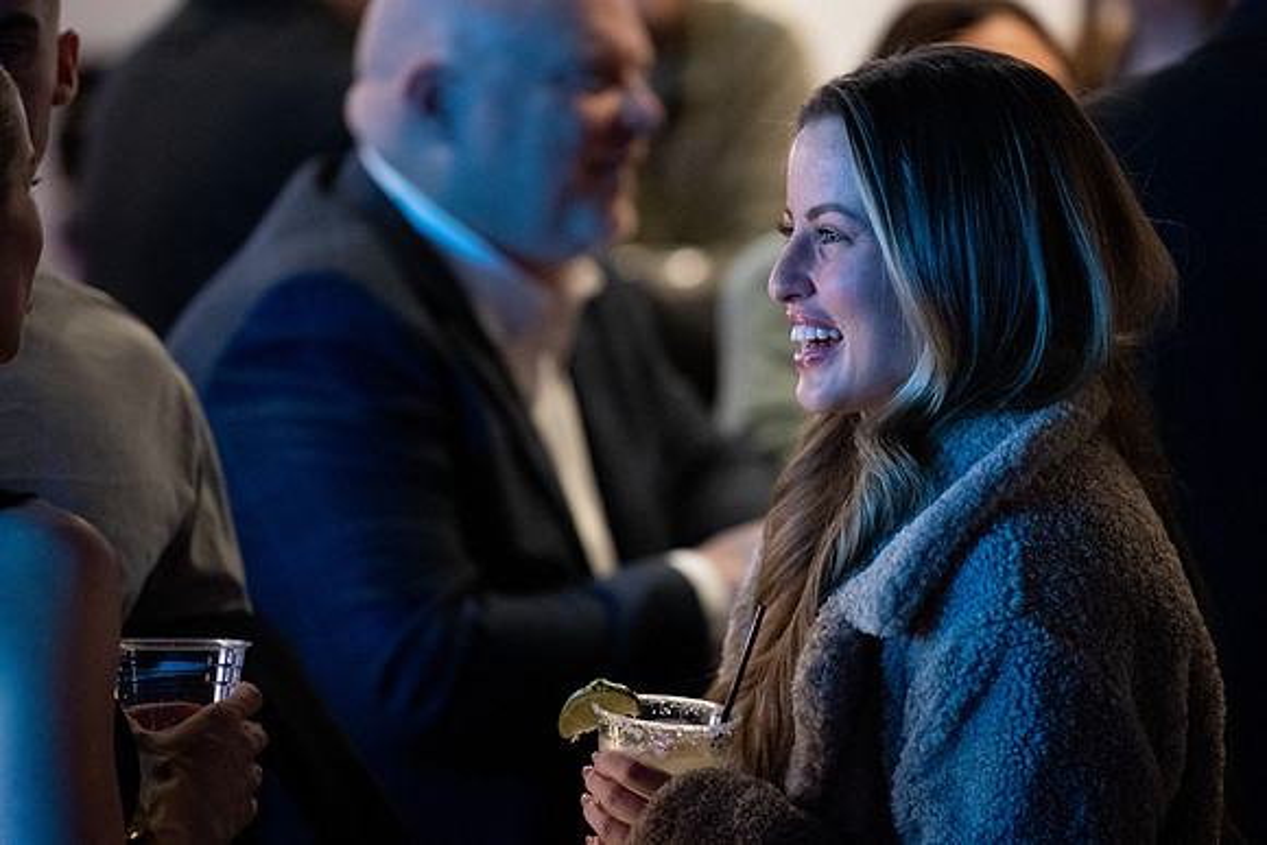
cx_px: 736
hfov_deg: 7.6
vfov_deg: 5.1
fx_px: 9581
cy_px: 341
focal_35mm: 272
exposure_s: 1/40
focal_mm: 200
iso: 6400
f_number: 2.8
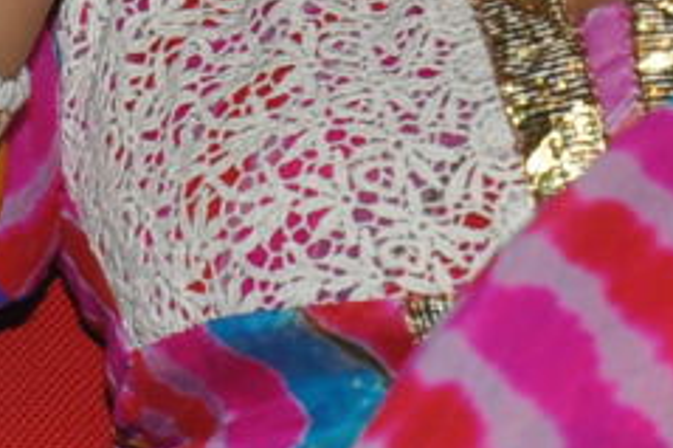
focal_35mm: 422
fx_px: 7883
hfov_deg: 4.8
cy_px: -207
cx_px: -515
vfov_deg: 3.2
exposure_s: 1/125
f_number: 8
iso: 200
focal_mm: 42
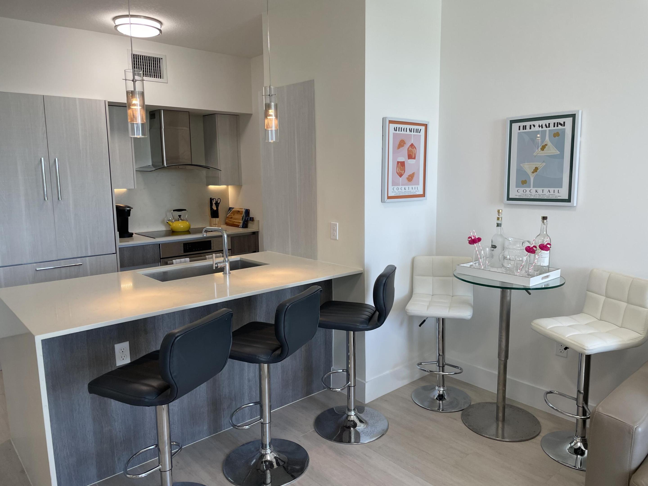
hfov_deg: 67.3
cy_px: 243
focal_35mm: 26
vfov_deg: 53.1
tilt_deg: -8.6
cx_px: 324
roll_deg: +1.1
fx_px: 487
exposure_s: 1/120
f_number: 1.6
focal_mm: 4.2
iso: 64
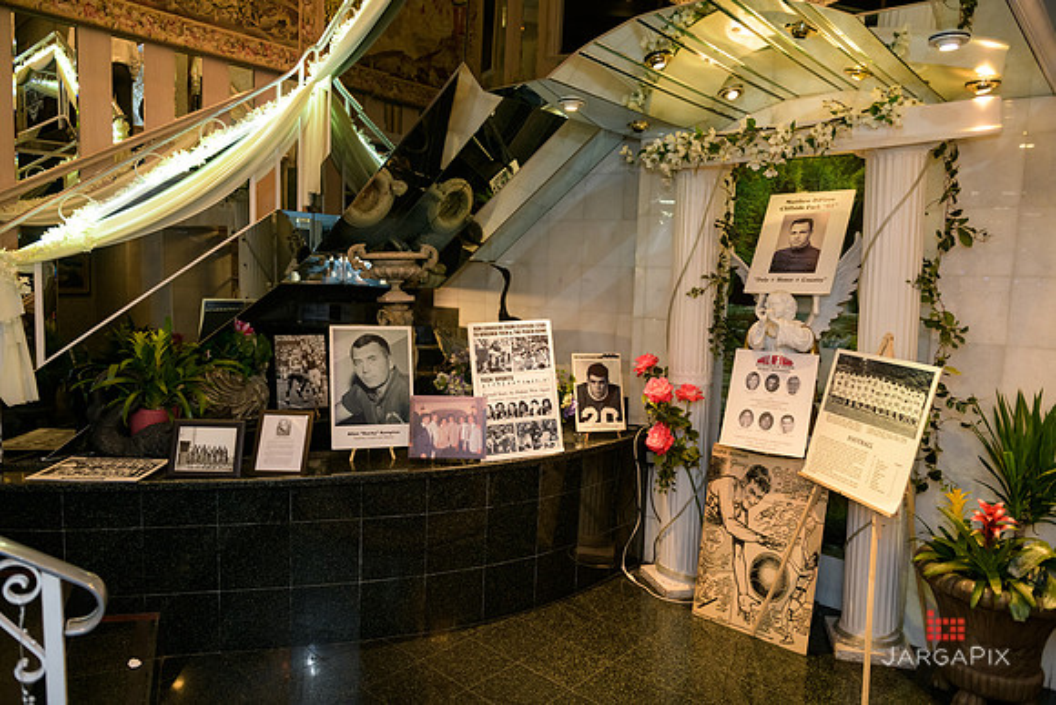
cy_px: 352
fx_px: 704
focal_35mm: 24
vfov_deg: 53.2
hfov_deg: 73.7
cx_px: 528
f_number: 3.2
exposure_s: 1/125
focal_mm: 24
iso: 1600
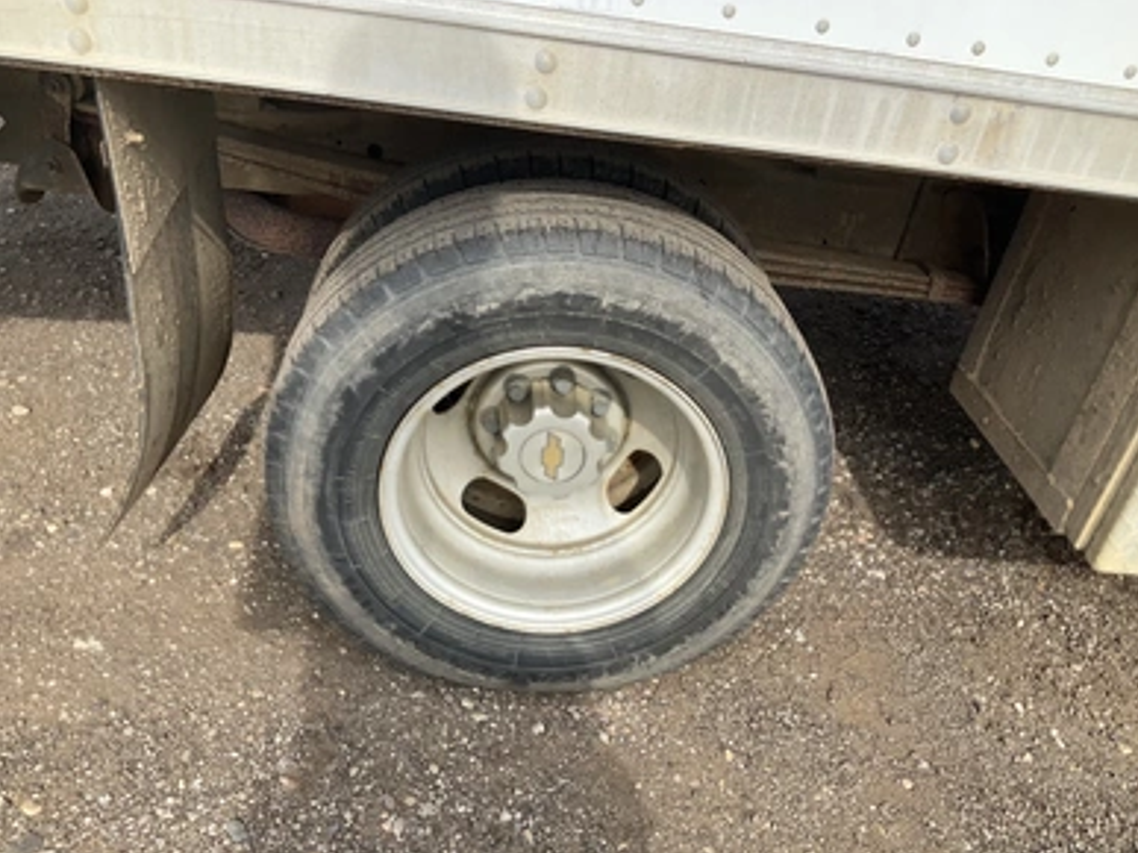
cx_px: 585
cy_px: 435
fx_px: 986
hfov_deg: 60.0
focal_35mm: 30
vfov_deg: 46.8
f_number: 1.8
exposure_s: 1/674
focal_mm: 3
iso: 25
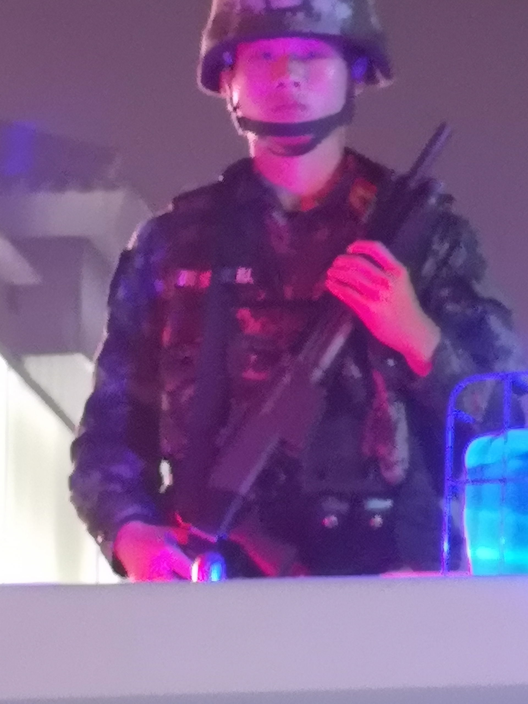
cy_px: 352
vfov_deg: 7.3
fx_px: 5491
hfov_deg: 5.5
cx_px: 264
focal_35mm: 270
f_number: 2.4
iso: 800
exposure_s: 1/16.7
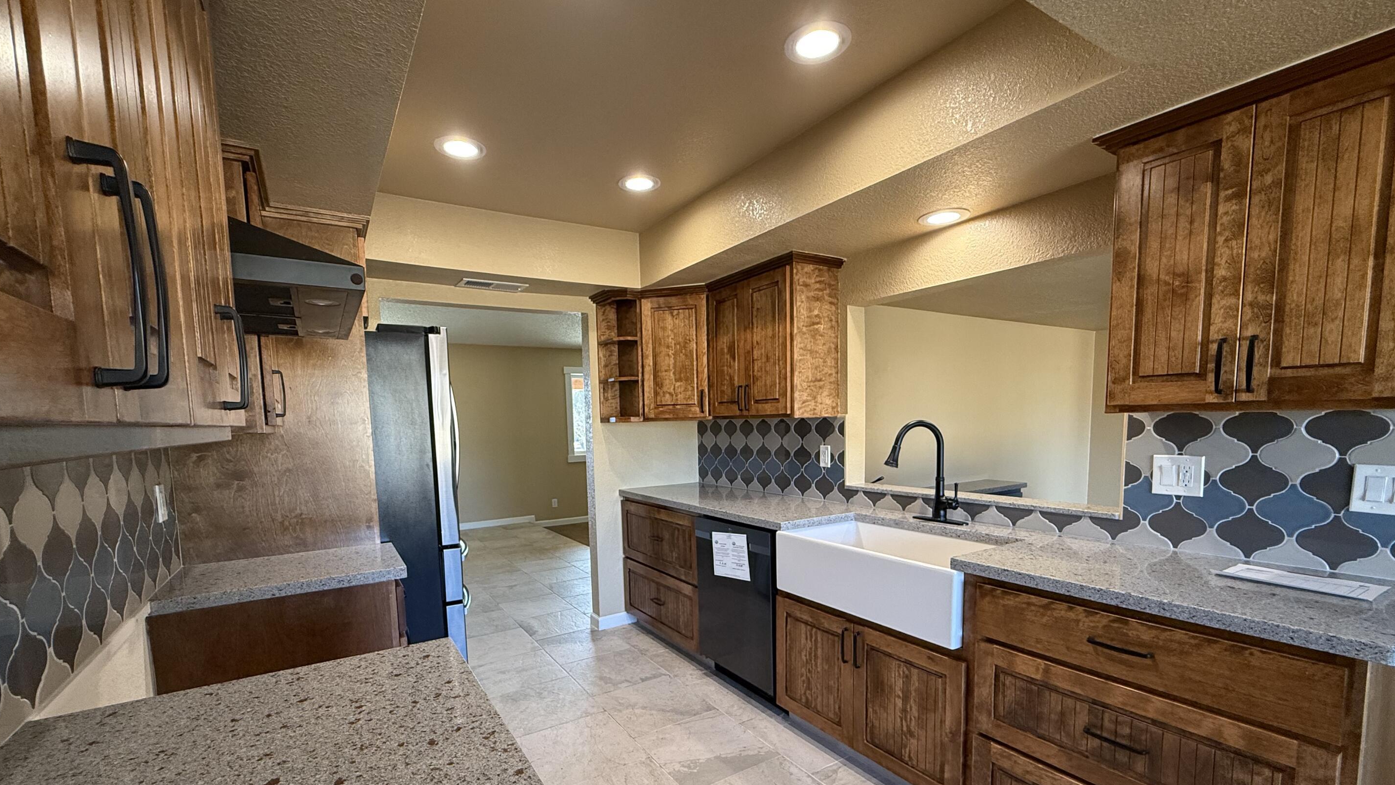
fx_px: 592
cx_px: 686
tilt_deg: -5.4
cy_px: 477
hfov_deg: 99.4
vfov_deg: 66.3
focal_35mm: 16
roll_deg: +1.1
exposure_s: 1/99
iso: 250
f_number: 2.2
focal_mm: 2.22
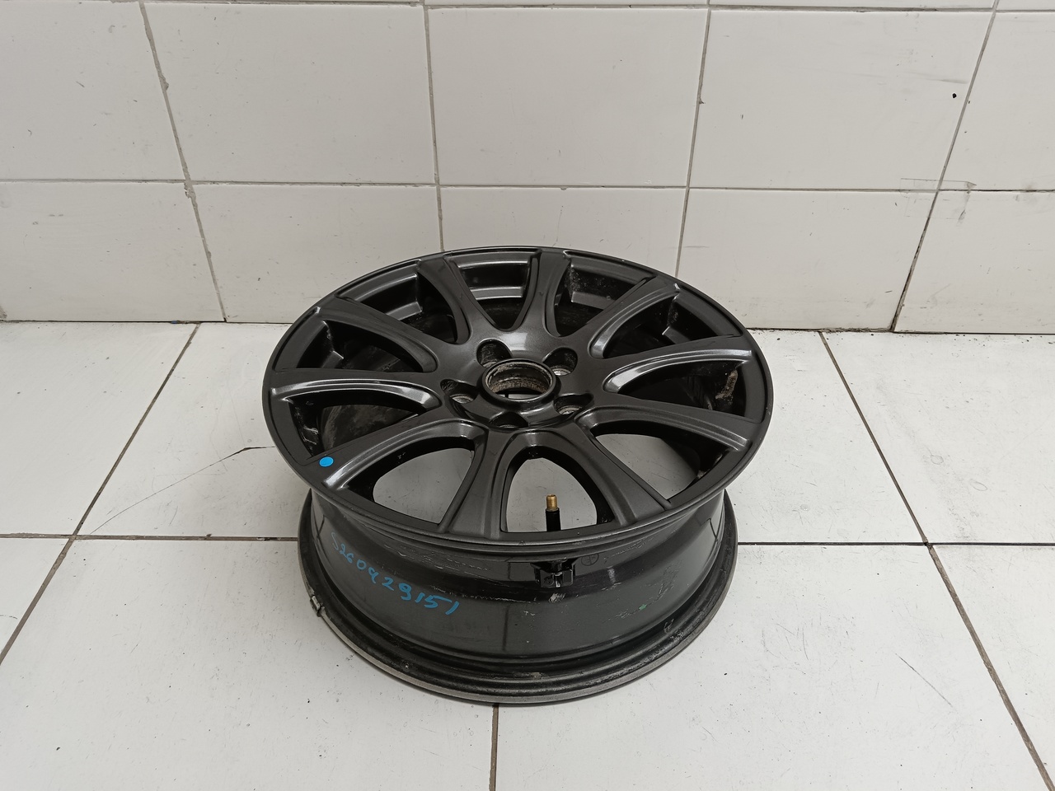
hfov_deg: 65.3
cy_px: 396
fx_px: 823
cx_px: 528
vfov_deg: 51.4
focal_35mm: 27
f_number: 1.9
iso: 348
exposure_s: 1/100
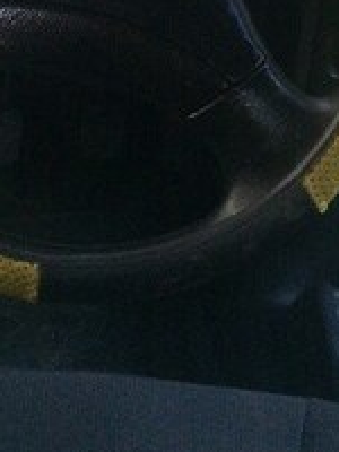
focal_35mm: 72
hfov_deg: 20.4
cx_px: 129
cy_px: -75
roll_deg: -2.6
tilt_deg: -24.5
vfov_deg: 24.7
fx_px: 940
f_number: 2.2
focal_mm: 4.15
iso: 320
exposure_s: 1/25
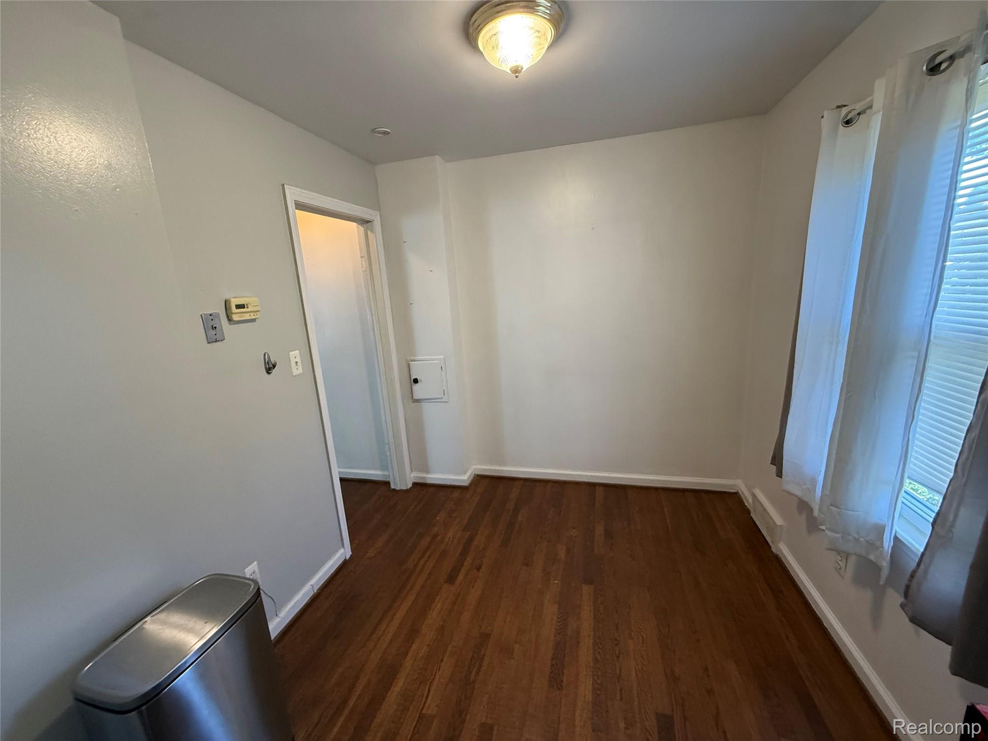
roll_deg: +3.5
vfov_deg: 85.7
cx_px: 494
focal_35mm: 14
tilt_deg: -11.1
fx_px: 400
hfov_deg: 102.1
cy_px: 370
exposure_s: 1/120
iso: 320
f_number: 2.2
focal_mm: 2.22
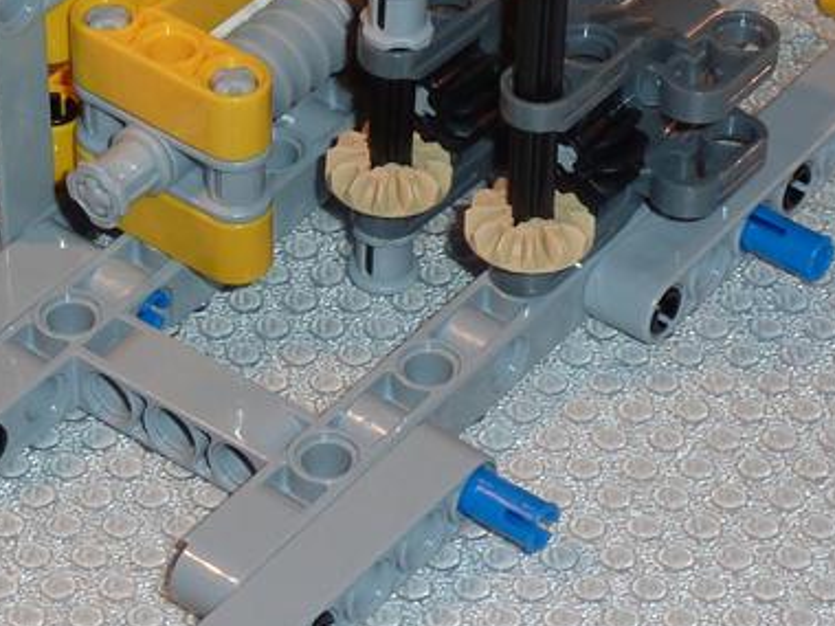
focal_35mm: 159
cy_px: 110
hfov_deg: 12.4
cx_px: 336
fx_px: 3835
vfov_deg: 9.3
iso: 100
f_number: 3.9
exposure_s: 1/30
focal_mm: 9.7
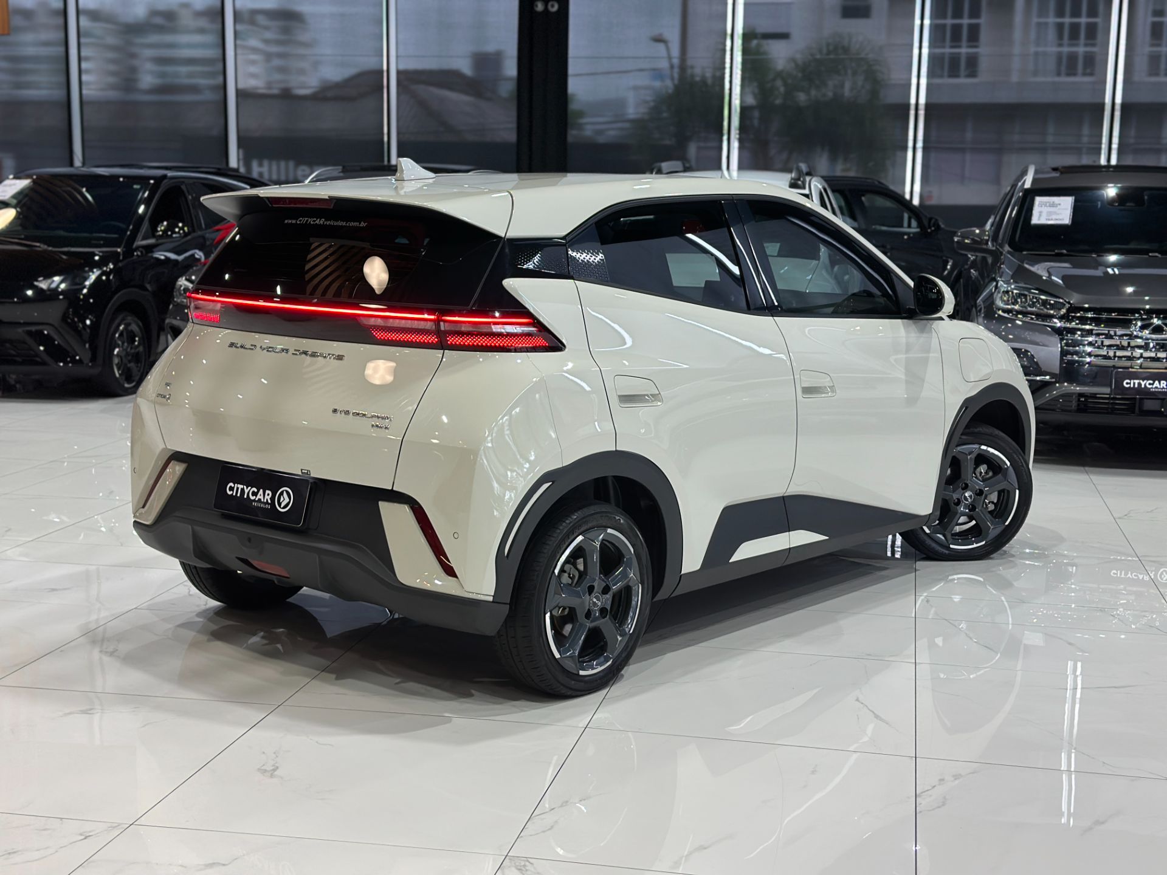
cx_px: 584
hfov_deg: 39.7
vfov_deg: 30.3
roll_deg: -1.0
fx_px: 1618
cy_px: 438
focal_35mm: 48
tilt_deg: -9.4
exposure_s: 1/120
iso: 125
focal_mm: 6.86
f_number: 1.78
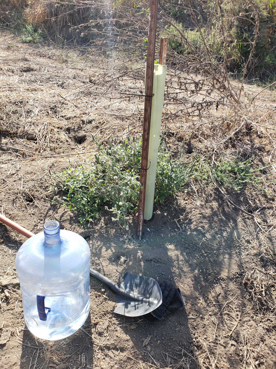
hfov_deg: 53.1
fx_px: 276
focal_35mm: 26
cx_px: 138
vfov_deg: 67.3
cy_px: 184
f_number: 2.4
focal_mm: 4.3
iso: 50
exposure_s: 1/370
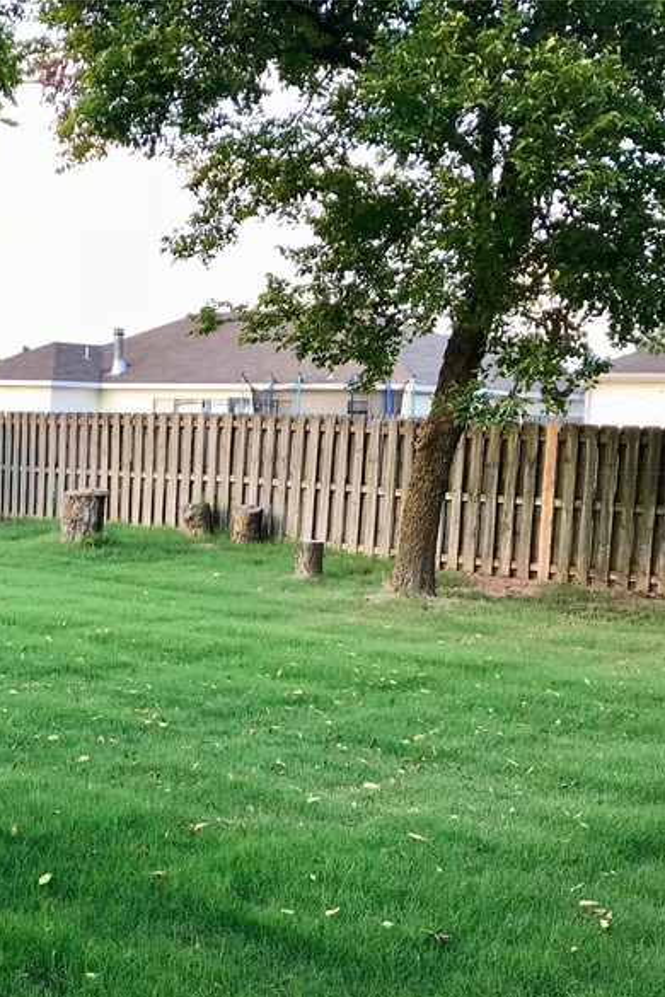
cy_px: 653
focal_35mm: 51
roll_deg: -1.8
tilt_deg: -8.4
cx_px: 66
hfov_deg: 25.7
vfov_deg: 38.5
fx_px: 1413
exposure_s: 1/120
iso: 25
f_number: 1.8
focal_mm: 3.99
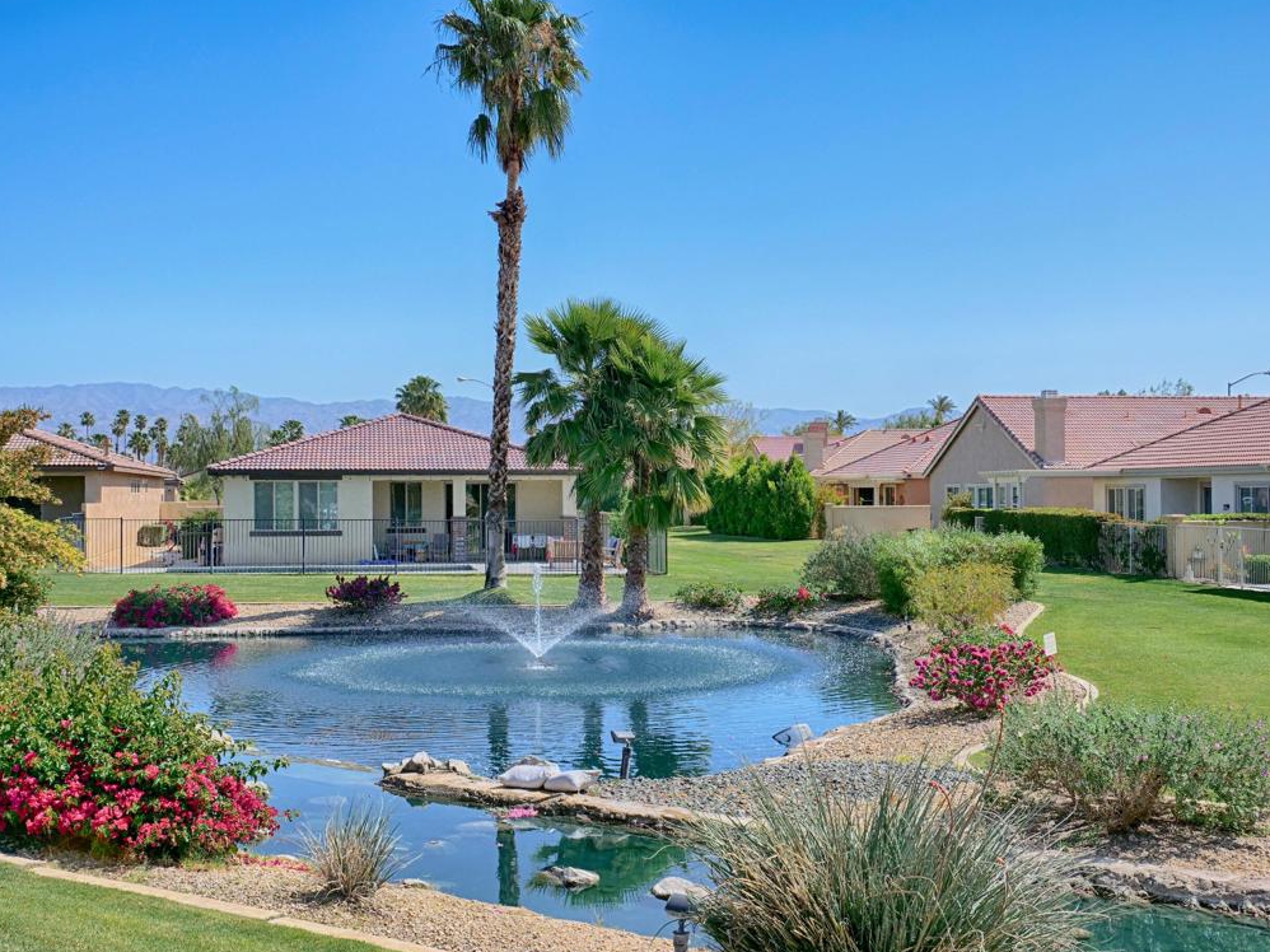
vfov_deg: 36.8
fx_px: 1430
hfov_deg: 47.9
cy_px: 471
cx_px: 626
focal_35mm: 39
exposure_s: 1/800
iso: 200
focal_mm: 19
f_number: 7.1
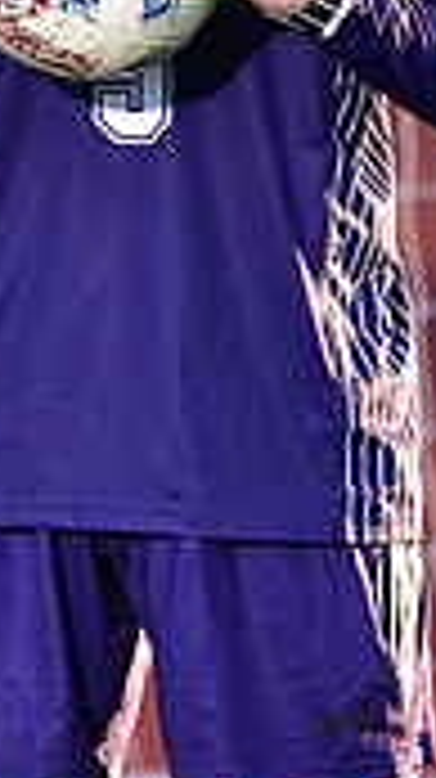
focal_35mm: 616
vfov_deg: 3.5
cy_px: -333
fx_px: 12692
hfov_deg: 2.0
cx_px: 151
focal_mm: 175
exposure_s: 1/250
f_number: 4.5
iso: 160
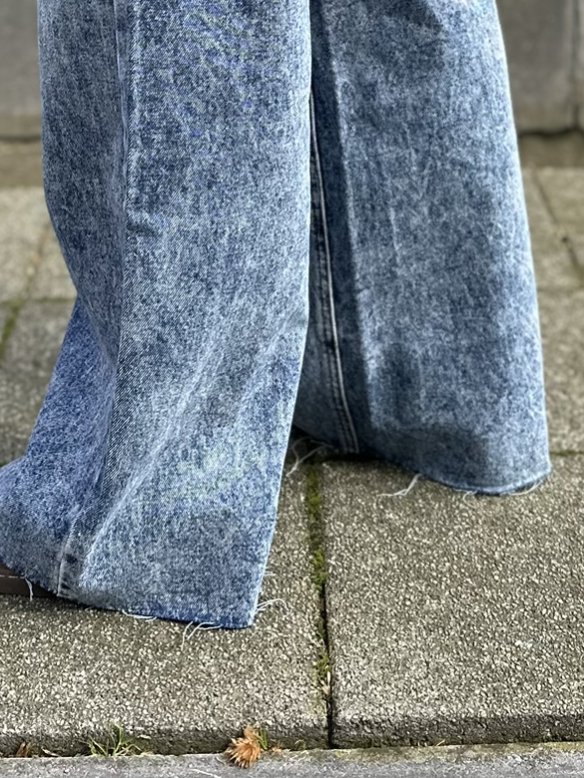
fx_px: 1417
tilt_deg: -6.1
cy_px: -154
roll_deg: -0.8
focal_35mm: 63
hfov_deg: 23.3
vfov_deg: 27.2
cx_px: 316
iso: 80
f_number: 1.78
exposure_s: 1/1072
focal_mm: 6.86
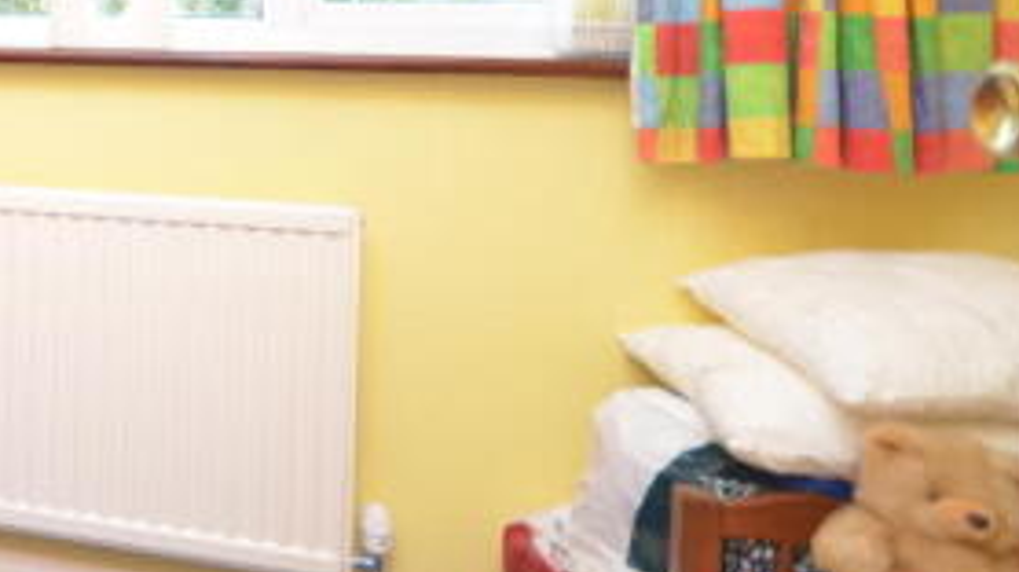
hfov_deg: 40.6
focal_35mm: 37
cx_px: -161
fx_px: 999
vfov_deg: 30.4
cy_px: 44
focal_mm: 10
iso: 220
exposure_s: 1/60
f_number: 4
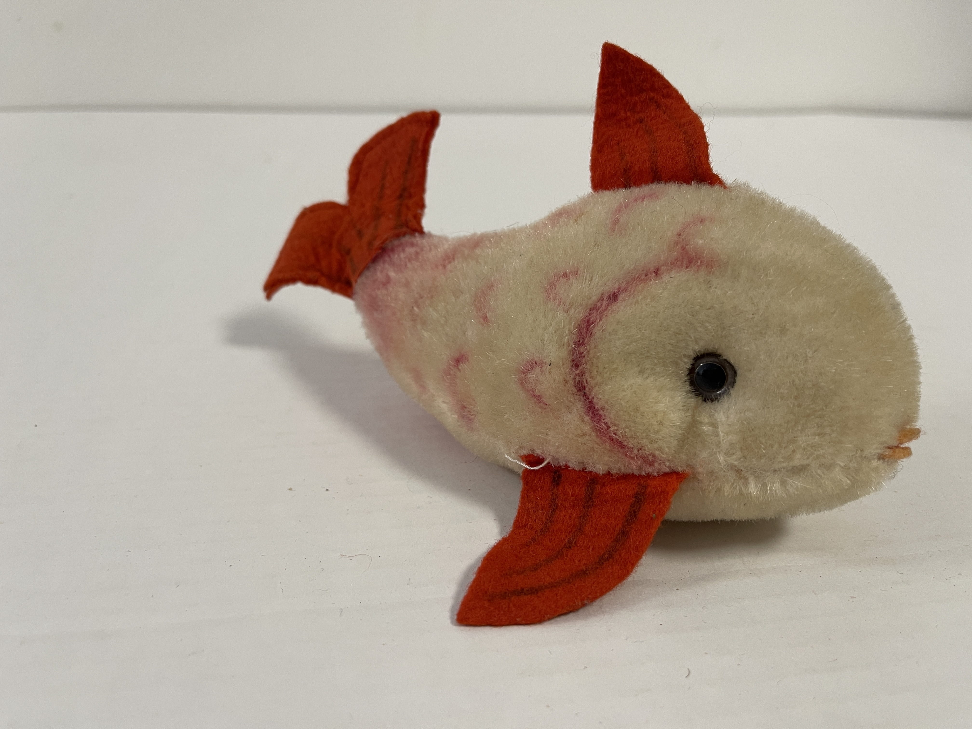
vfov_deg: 54.9
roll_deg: -2.2
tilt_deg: -25.0
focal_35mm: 25
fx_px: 702
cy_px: 364
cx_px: 486
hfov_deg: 69.4
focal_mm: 5.1
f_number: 1.6
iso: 80
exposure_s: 1/50
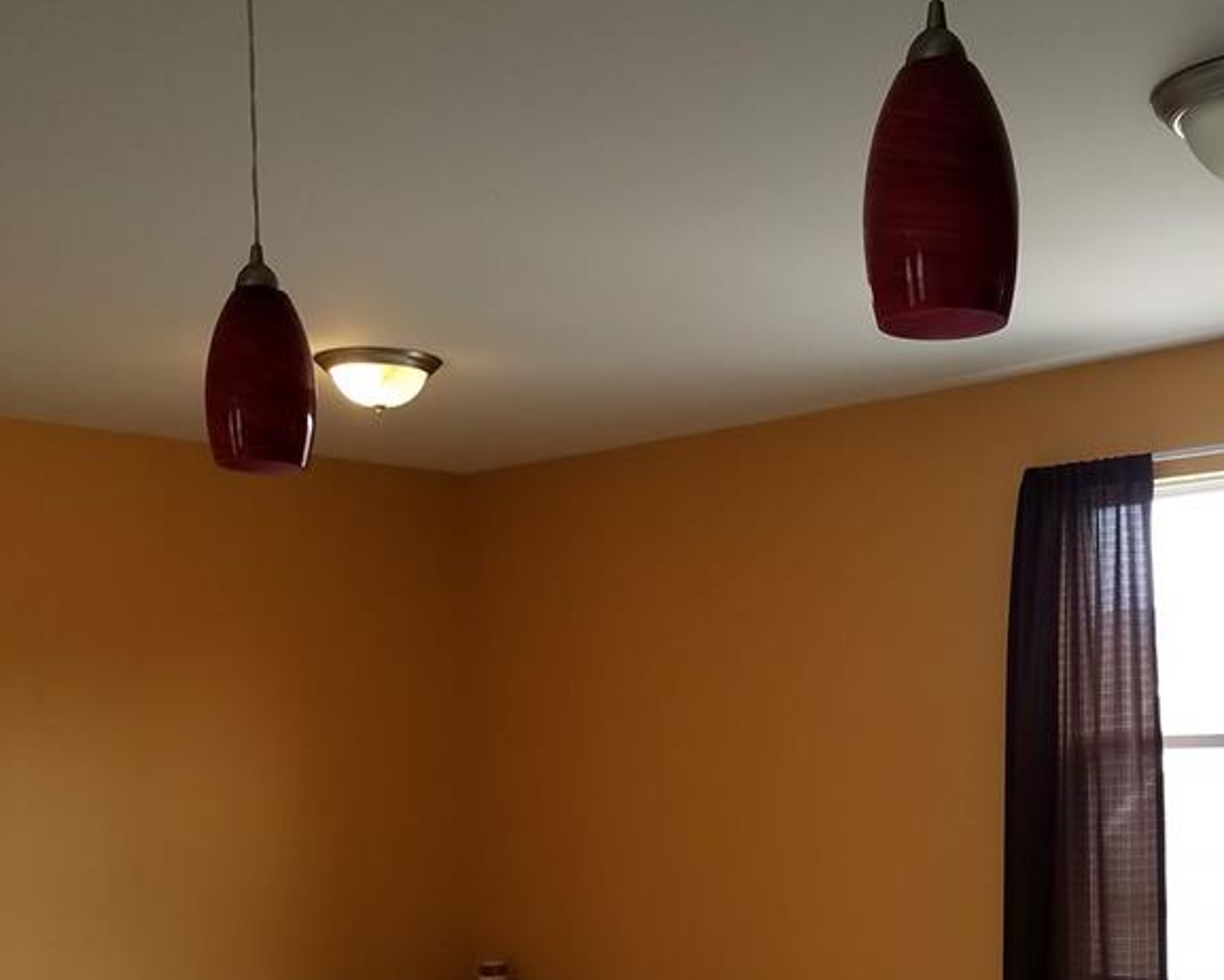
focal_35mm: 45
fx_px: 1631
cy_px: 732
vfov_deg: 32.8
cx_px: 825
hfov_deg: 40.6
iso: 64
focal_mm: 4.2
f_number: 1.7
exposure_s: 1/60
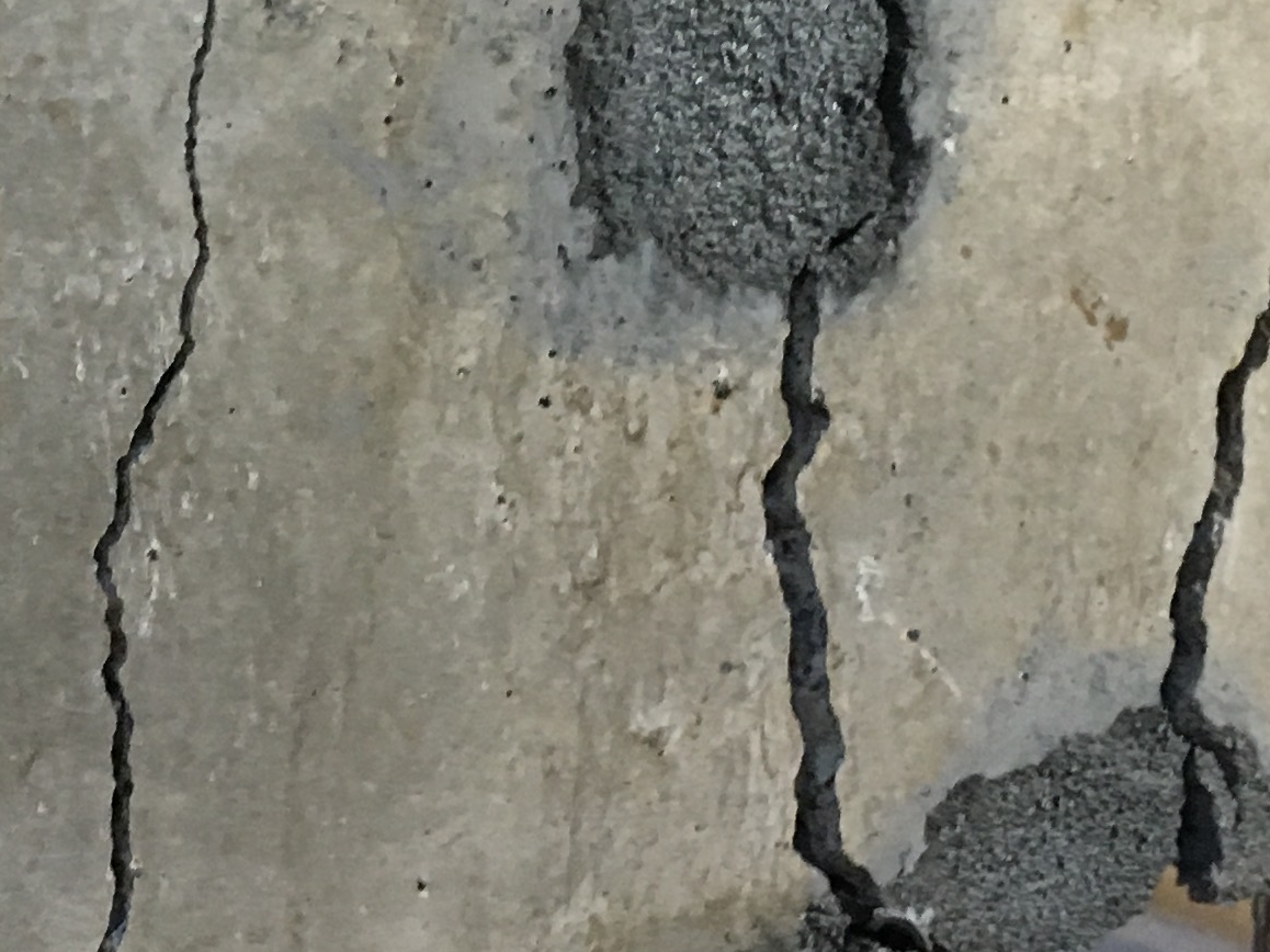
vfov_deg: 14.5
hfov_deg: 19.1
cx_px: 104
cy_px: 131
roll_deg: +0.1
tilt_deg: -7.0
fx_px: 3705
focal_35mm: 101
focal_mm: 4.15
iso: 200
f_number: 2.2
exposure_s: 1/33
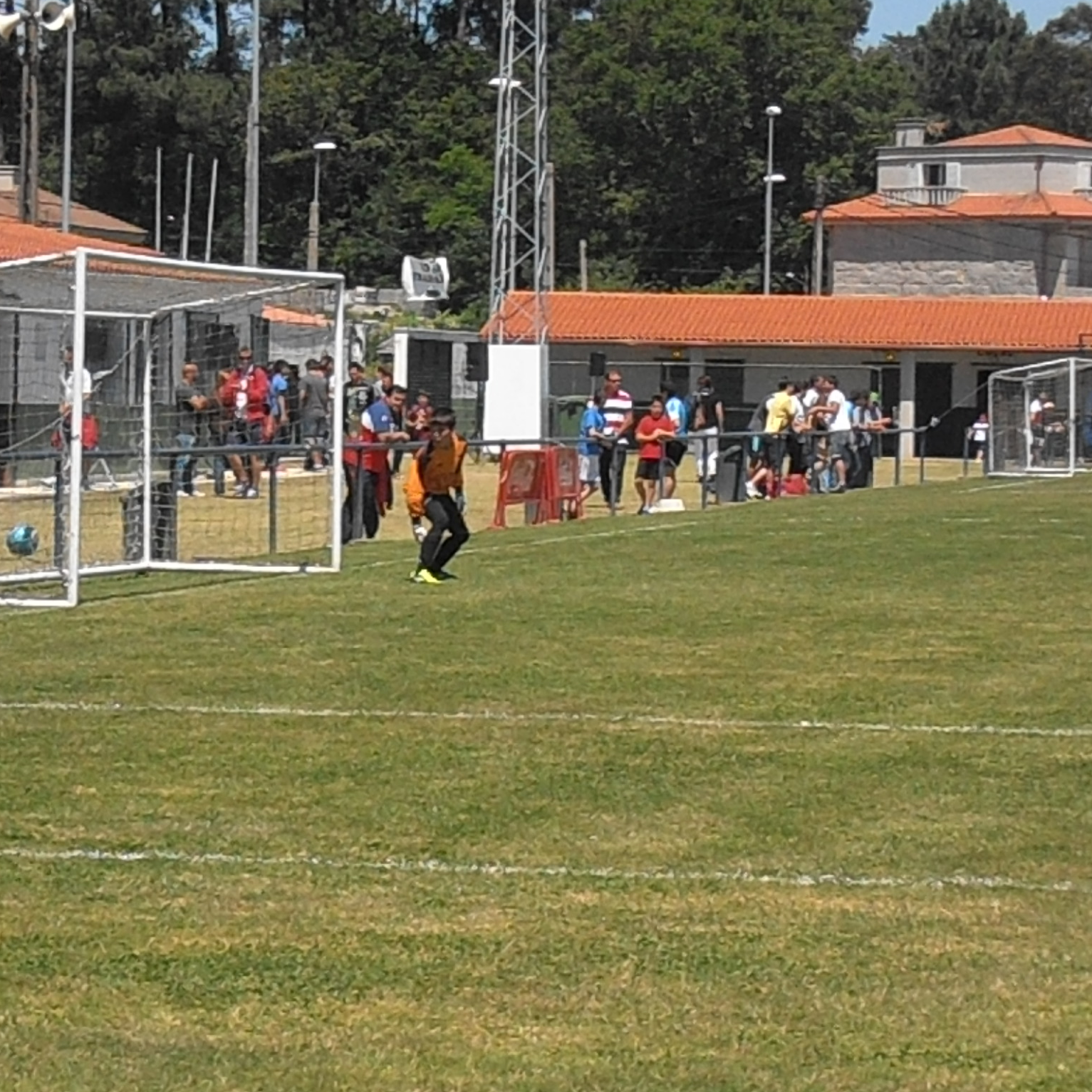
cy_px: 546
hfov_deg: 10.7
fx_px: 5818
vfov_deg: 10.7
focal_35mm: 163
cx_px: 441
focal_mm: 24.39
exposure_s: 1/320
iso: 400
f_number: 15
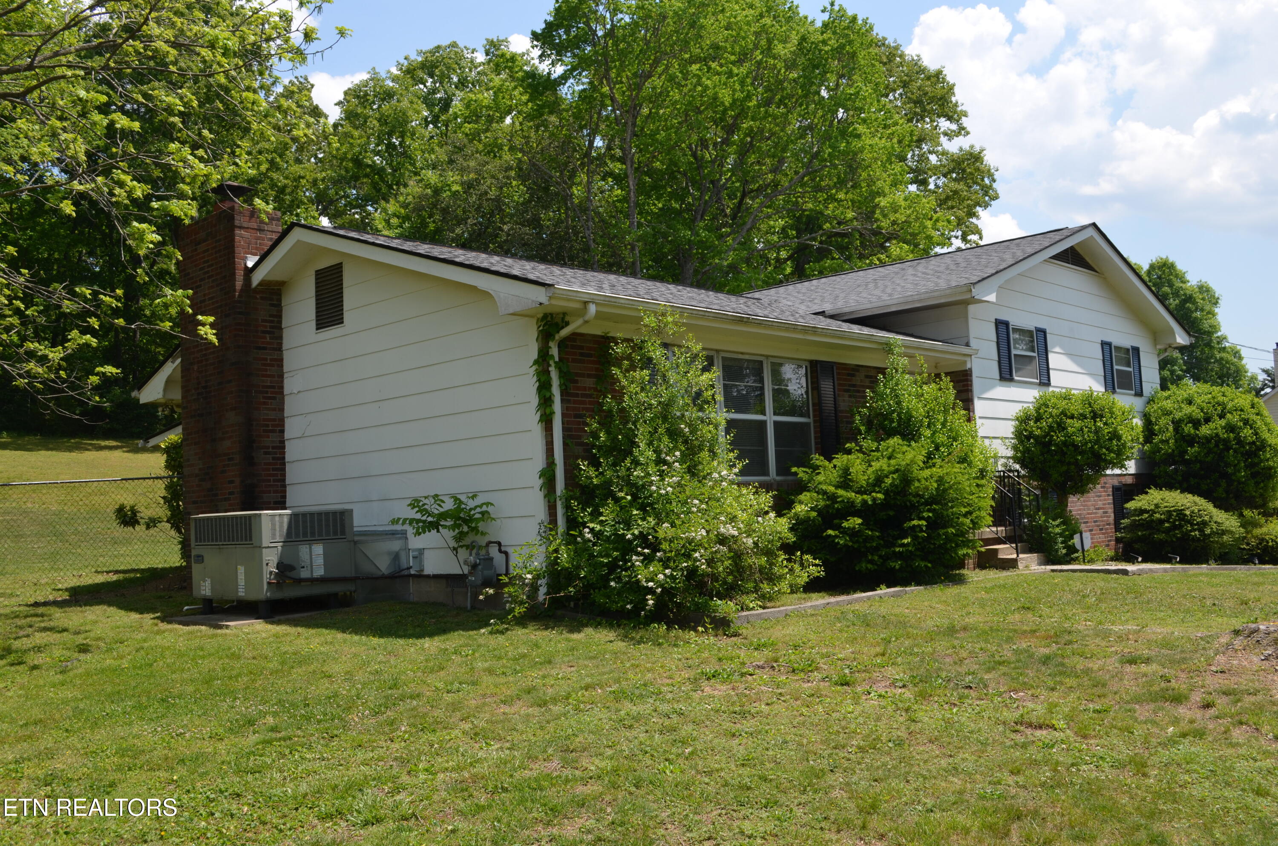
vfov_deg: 39.8
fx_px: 1169
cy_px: 423
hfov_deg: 57.3
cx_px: 639
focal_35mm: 33
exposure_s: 1/250
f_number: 8
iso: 125
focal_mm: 22
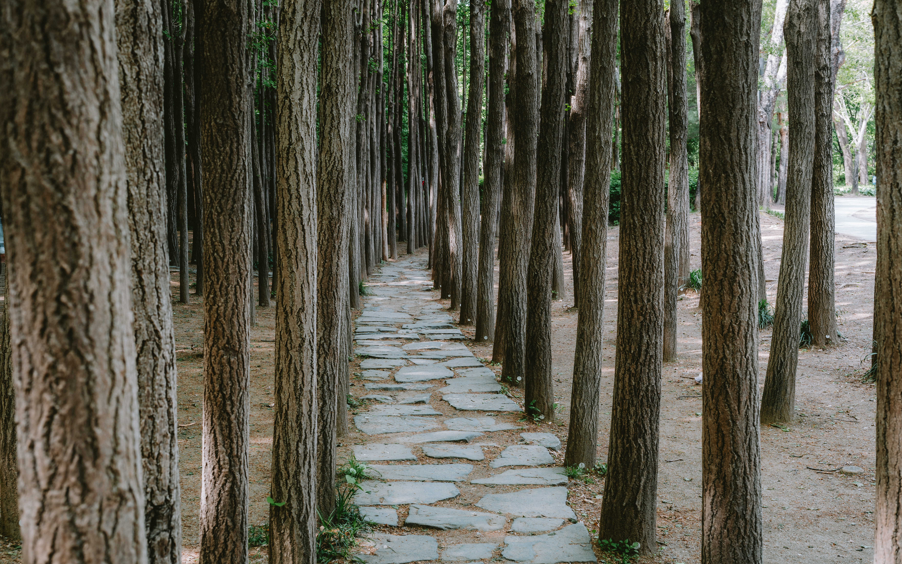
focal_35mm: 51
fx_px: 1254
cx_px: 451
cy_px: 272
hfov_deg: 39.6
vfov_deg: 25.3
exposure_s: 1/6
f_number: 10
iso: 100
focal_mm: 50
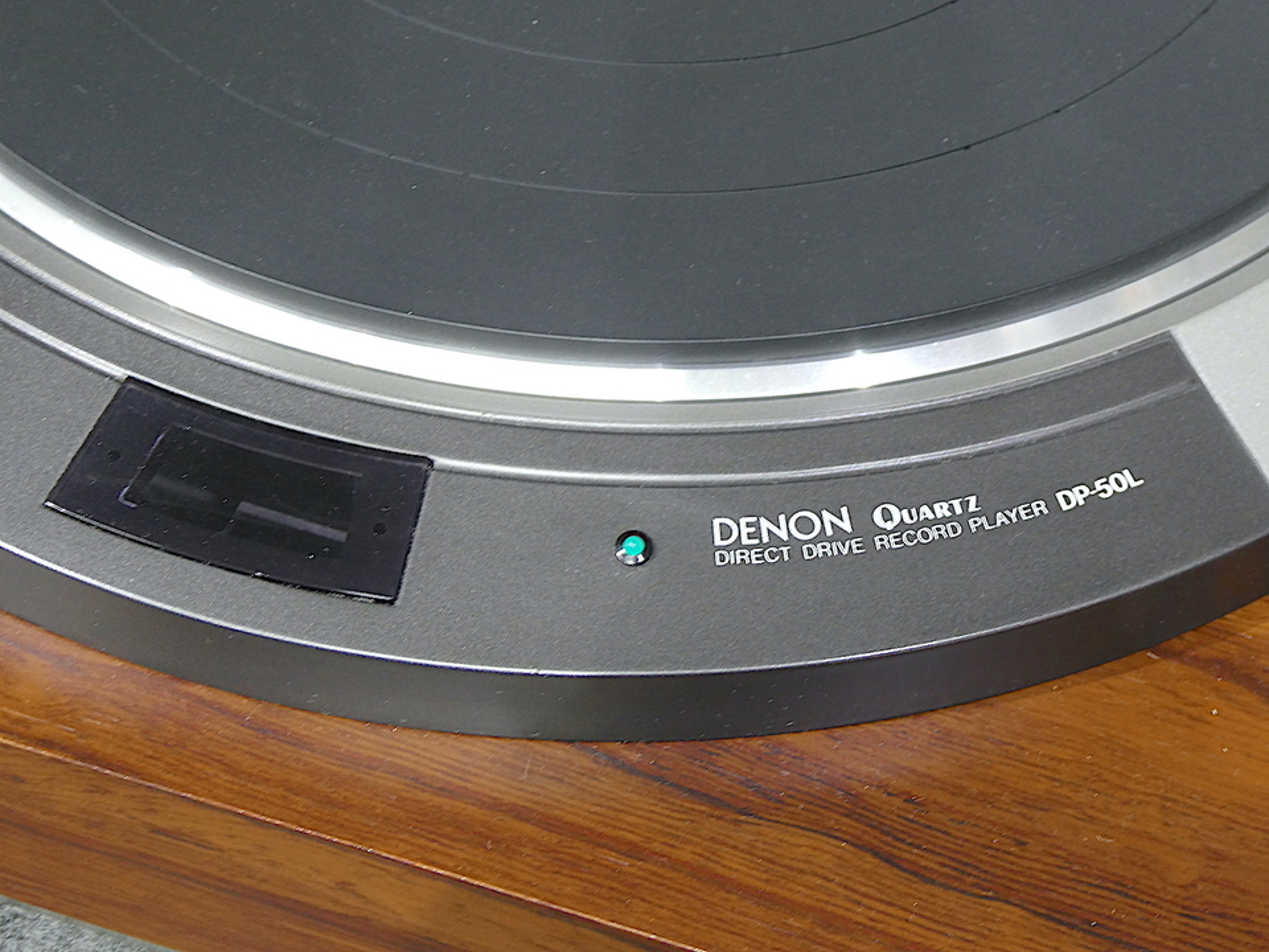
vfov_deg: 16.4
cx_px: 634
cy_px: 476
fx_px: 3299
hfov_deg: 21.8
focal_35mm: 90
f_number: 4.9
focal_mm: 16.1
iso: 200
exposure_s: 1/2.5
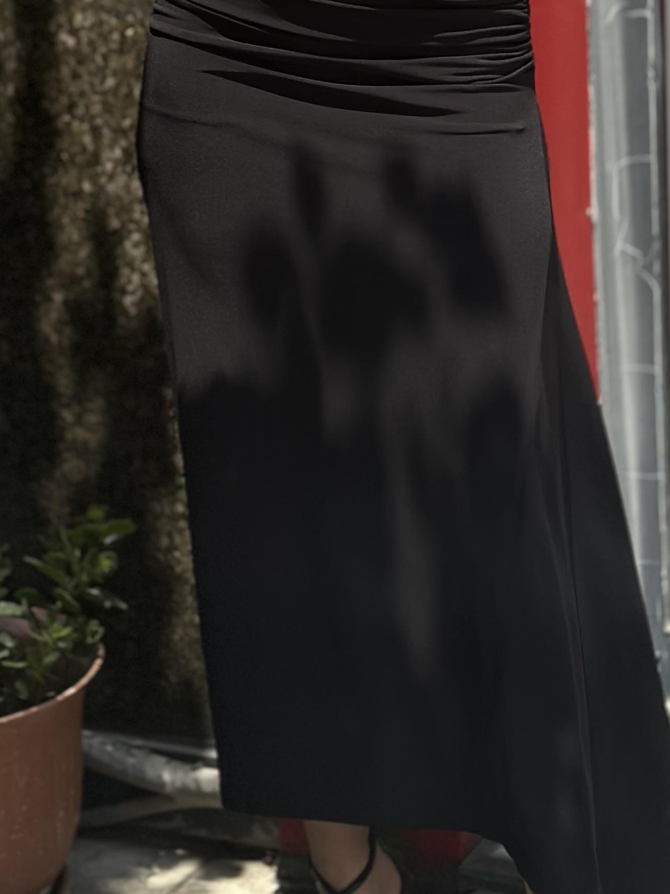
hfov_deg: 13.1
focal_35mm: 113
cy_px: 104
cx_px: 214
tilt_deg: -11.8
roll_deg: +2.3
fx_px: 2916
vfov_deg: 17.2
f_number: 1.78
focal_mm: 6.86
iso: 80
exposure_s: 1/4566
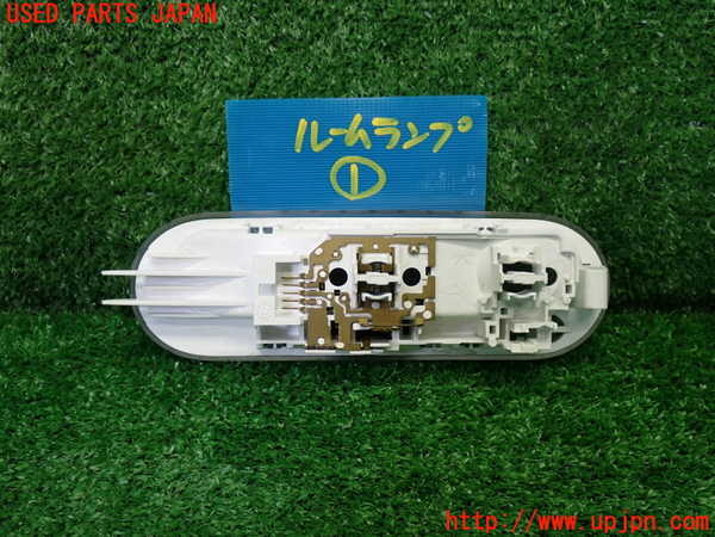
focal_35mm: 38
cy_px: 268
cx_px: 358
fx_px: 785
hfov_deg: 49.0
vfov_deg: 37.7
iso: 200
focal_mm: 6.83
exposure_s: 1/60
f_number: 2.7
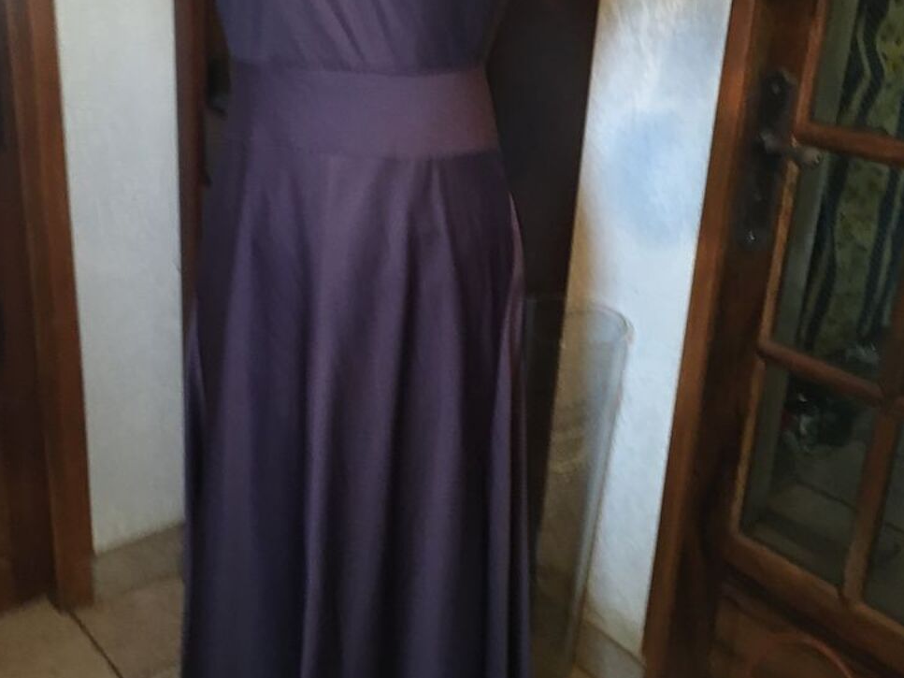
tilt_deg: -20.8
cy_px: 245
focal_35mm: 40
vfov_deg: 35.7
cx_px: 456
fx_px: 1044
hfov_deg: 46.8
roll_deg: -2.0
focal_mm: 4.15
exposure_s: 1/17
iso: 400
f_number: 2.2
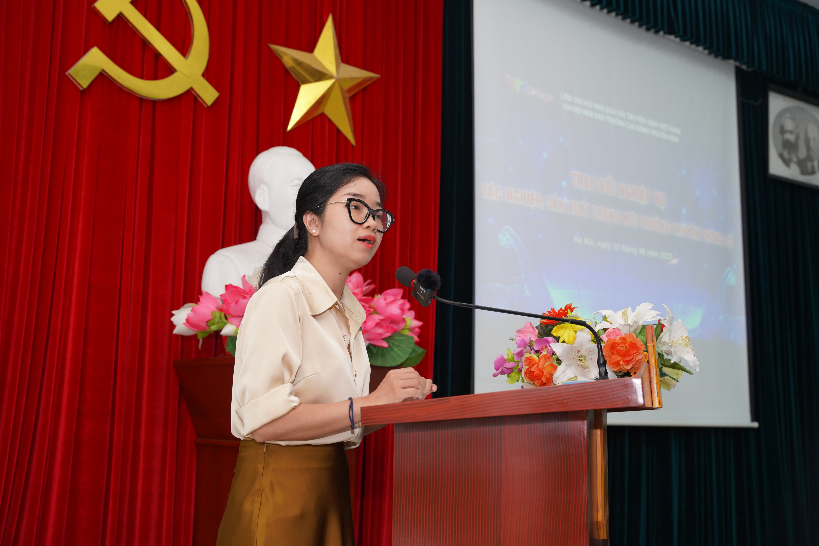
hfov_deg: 45.2
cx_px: 410
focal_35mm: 43
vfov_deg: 31.1
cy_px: 273
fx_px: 983
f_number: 4
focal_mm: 43.2
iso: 800
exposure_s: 1/250
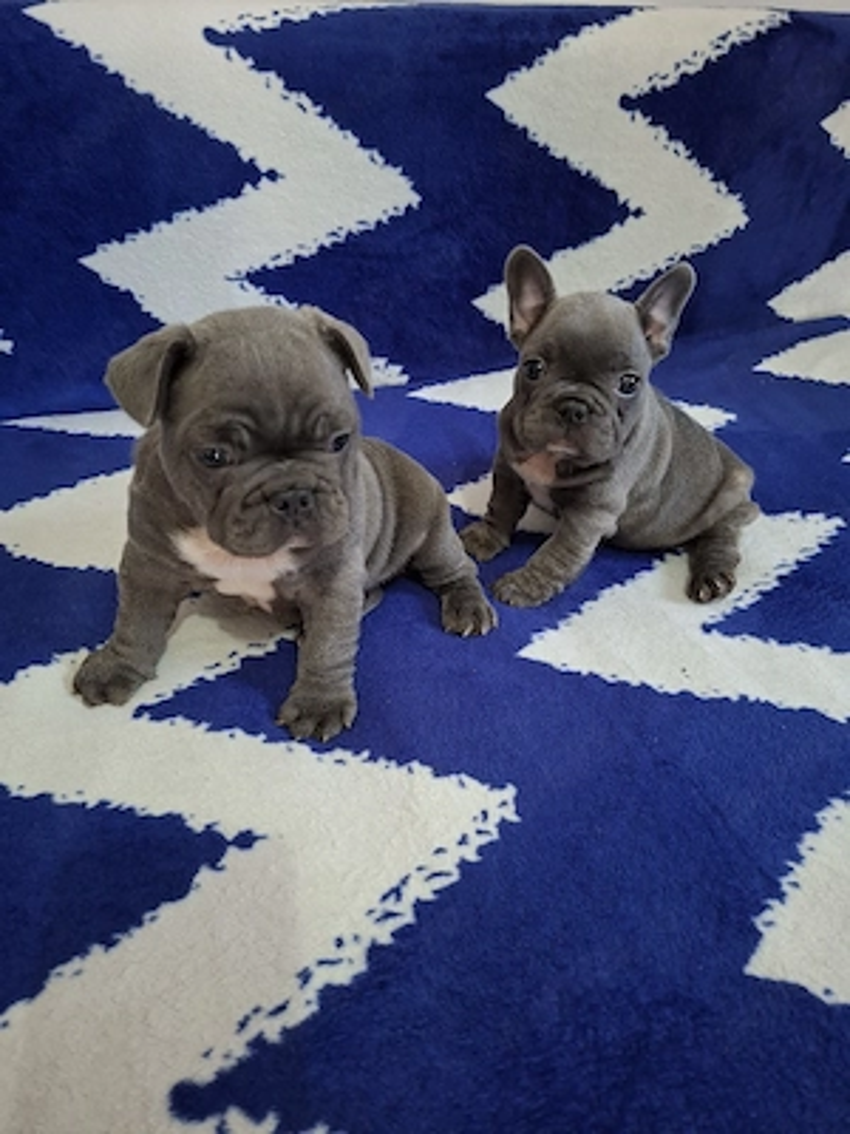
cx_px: 425
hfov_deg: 58.9
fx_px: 753
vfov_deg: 73.9
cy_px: 567
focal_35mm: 23
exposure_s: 1/25
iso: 400
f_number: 1.8
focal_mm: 5.54
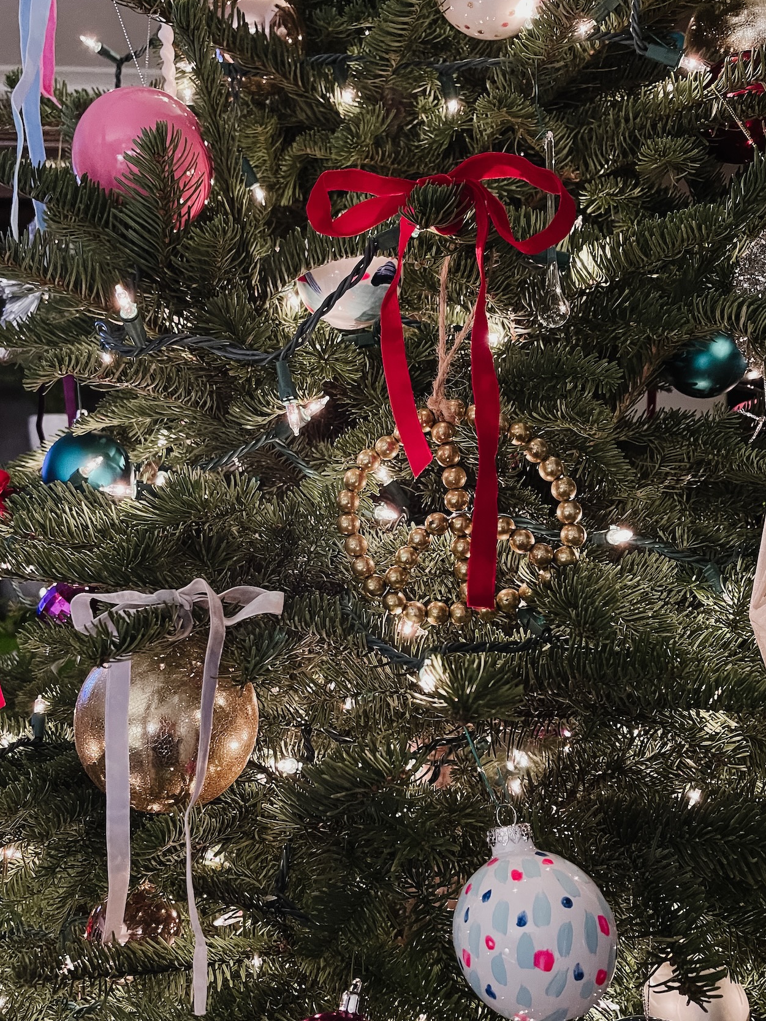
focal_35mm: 28
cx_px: 350
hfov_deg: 49.7
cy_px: 544
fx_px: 826
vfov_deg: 63.4
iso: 800
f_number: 1.6
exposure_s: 1/30
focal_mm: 5.1
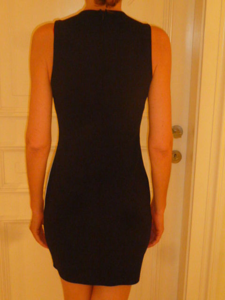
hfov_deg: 28.0
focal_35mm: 52
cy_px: 150
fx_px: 451
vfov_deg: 36.8
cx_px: 112
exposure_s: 1/15
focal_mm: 8.5
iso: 800
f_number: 3.8
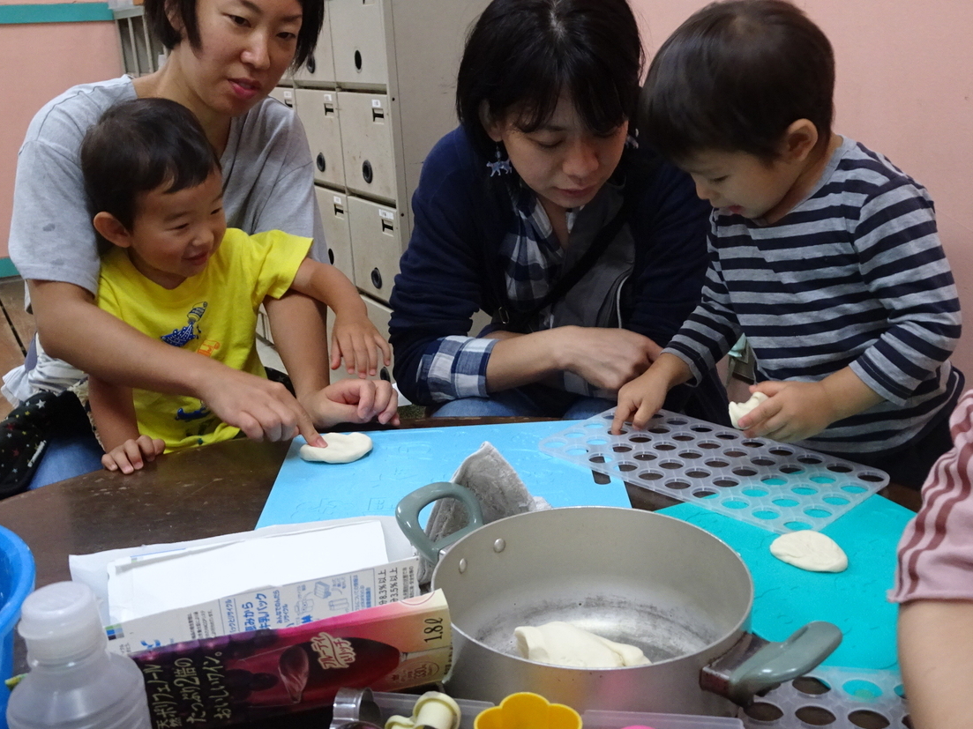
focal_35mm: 37
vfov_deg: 38.7
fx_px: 1040
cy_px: 357
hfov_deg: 50.1
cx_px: 484
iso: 640
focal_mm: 5.79
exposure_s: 1/40
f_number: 4
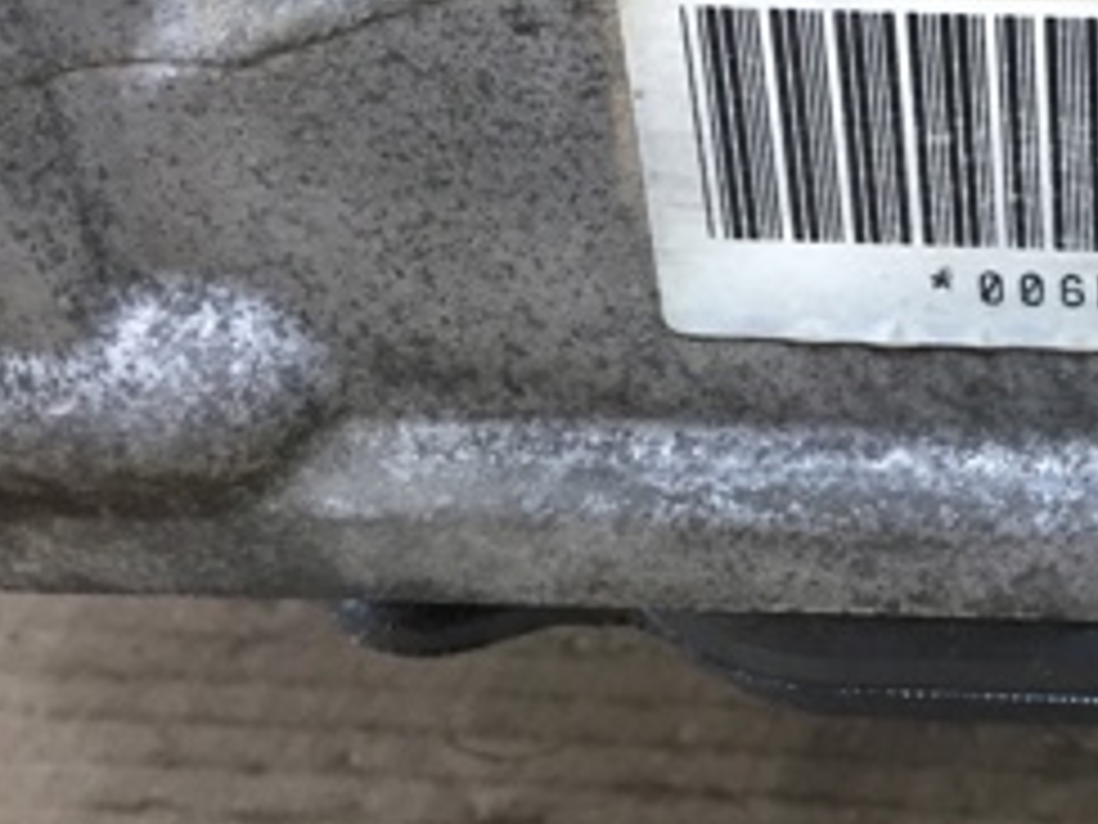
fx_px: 2411
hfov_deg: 24.2
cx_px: 1166
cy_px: 387
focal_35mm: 76
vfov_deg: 19.4
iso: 160
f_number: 2.2
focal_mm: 4.15
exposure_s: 1/33
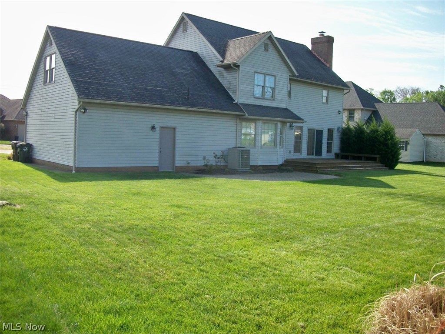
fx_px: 411
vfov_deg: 44.2
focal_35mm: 32
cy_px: 167
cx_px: 222
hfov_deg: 56.8
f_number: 2.9
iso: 80
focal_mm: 5.7
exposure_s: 1/1000
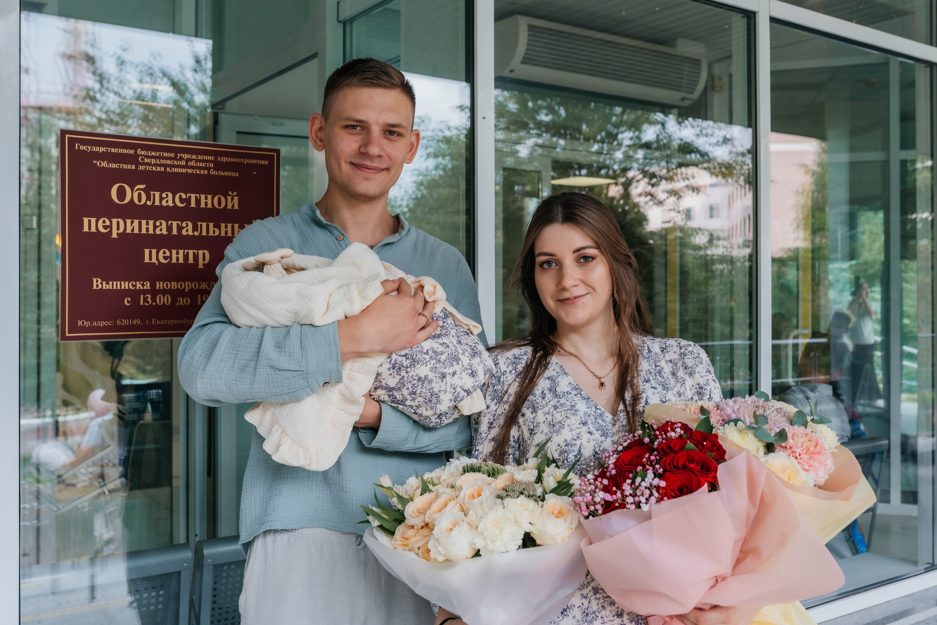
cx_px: 495
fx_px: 976
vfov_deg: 35.5
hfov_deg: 51.3
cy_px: 295
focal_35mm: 37
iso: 400
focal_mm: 35
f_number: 5.6
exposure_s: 1/160
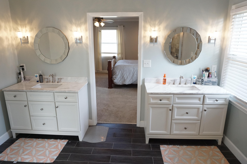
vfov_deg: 53.0
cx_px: 124
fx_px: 165
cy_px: 82
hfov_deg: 73.8
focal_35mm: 24
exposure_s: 1/125
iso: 1600
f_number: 5.6
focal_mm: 16
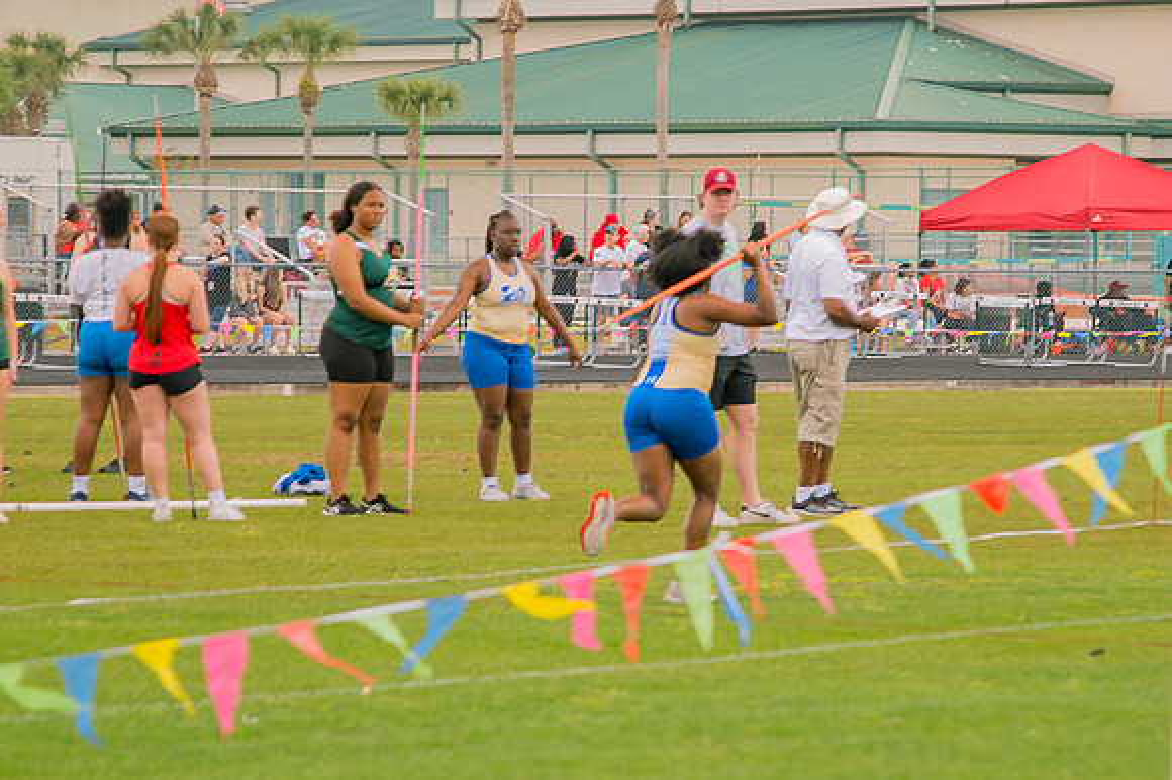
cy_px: 412
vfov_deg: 5.4
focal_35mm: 255
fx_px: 8287
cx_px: 664
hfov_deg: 8.1
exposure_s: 1/200
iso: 200
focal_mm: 120
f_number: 4
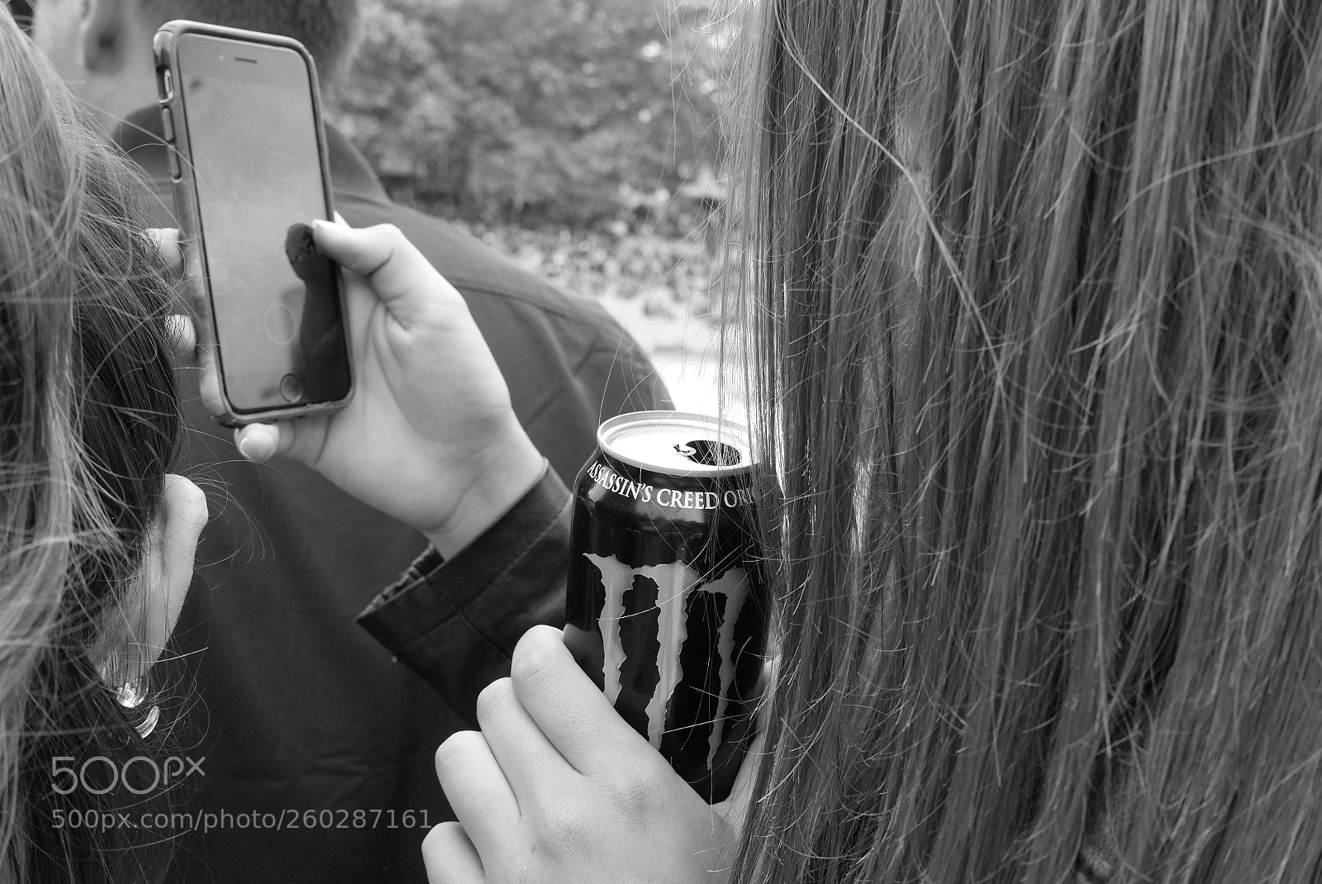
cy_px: 442
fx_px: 1286
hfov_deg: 54.4
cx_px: 661
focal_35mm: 35
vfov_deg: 37.9
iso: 500
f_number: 5
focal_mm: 15.9
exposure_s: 1/200
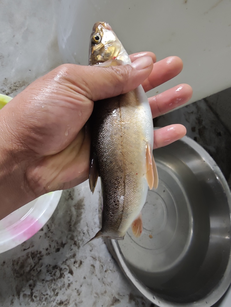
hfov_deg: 59.0
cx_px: 116
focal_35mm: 23
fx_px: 204
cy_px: 154
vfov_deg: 73.9
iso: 1250
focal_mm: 2.16
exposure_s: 1/25.8
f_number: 2.2
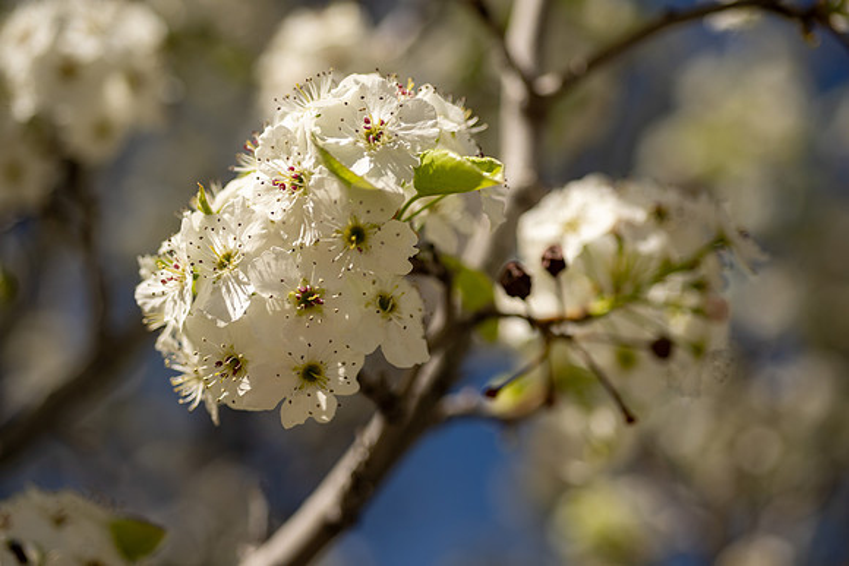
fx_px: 1415
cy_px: 283
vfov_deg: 22.6
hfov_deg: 33.4
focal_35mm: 60
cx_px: 424
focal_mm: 60
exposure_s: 1/4000
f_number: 3.2
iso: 160
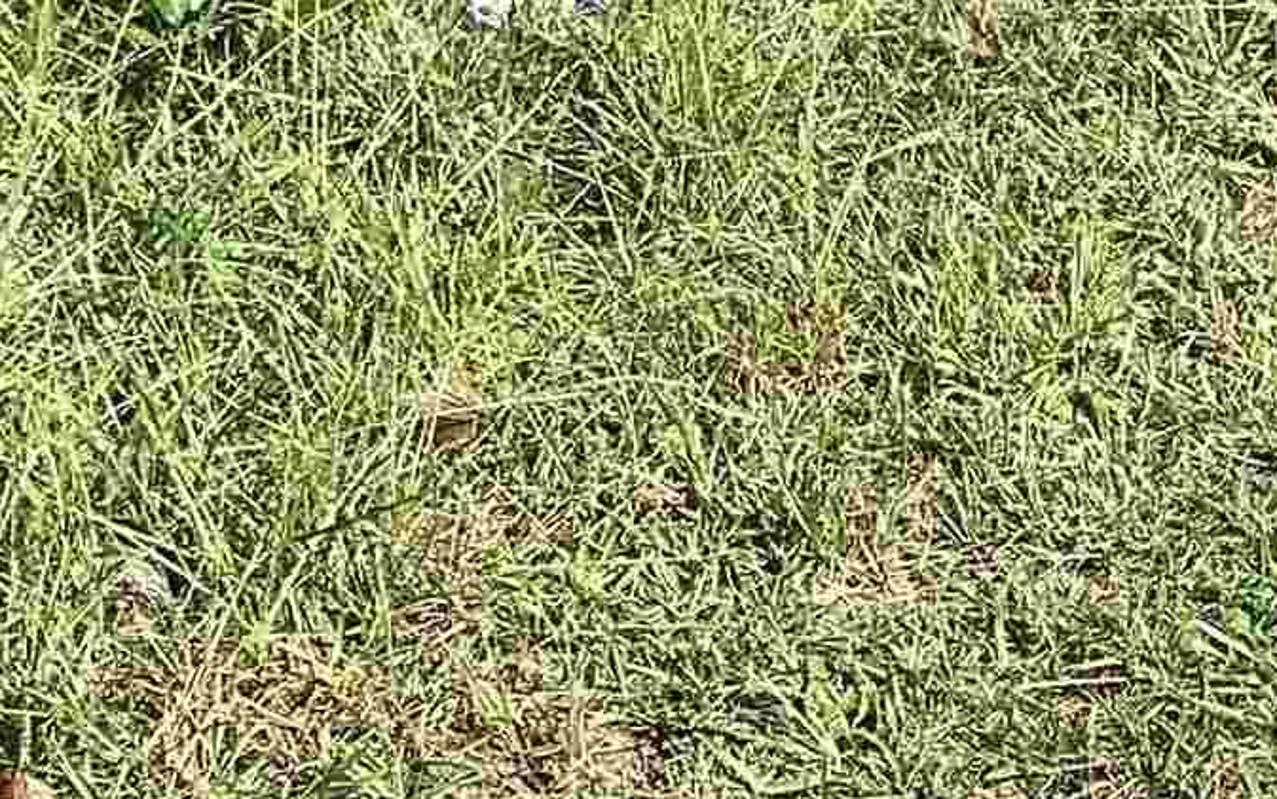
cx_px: 1605
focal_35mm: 150
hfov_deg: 13.5
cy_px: 362
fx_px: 5222
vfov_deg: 8.7
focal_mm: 3.3
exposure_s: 1/886
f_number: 2.4
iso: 25
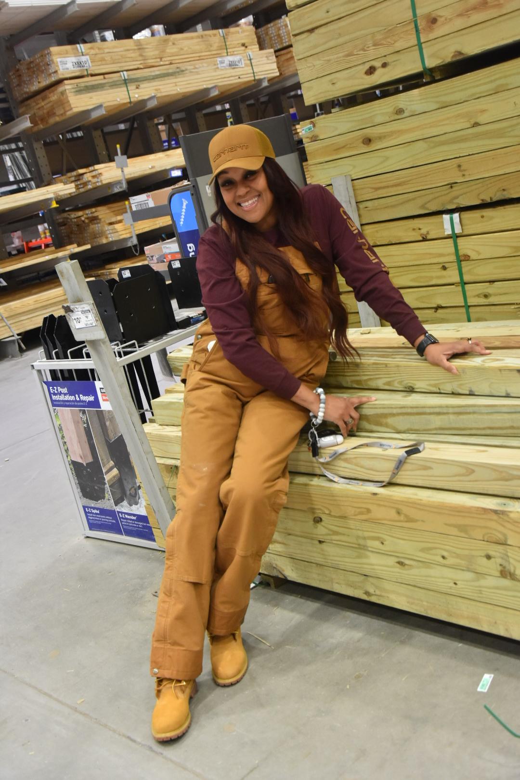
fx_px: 910
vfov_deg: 46.4
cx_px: 260
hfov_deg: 31.9
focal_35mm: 42
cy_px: 390
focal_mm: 28
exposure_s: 1/60
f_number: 4
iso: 900
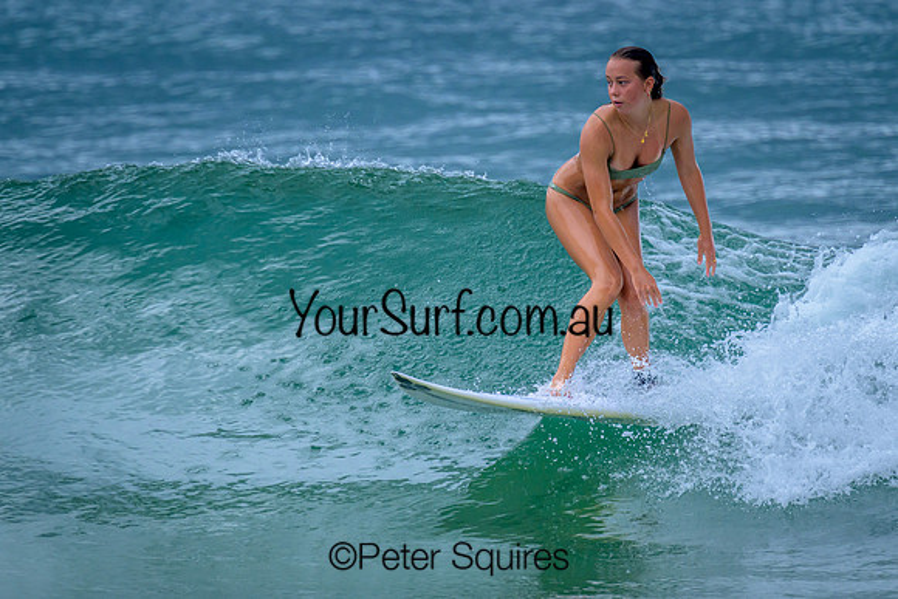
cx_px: 508
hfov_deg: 2.9
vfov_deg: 1.9
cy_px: 279
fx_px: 17828
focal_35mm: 715
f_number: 8
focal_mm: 560
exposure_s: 1/2000
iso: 1400
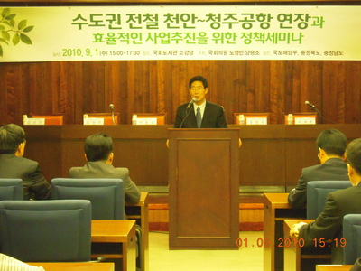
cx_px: 180
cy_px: 136
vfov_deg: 16.4
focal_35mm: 90
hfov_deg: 21.8
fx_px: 939
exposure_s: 1/15
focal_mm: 16.1
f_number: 5
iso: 1600
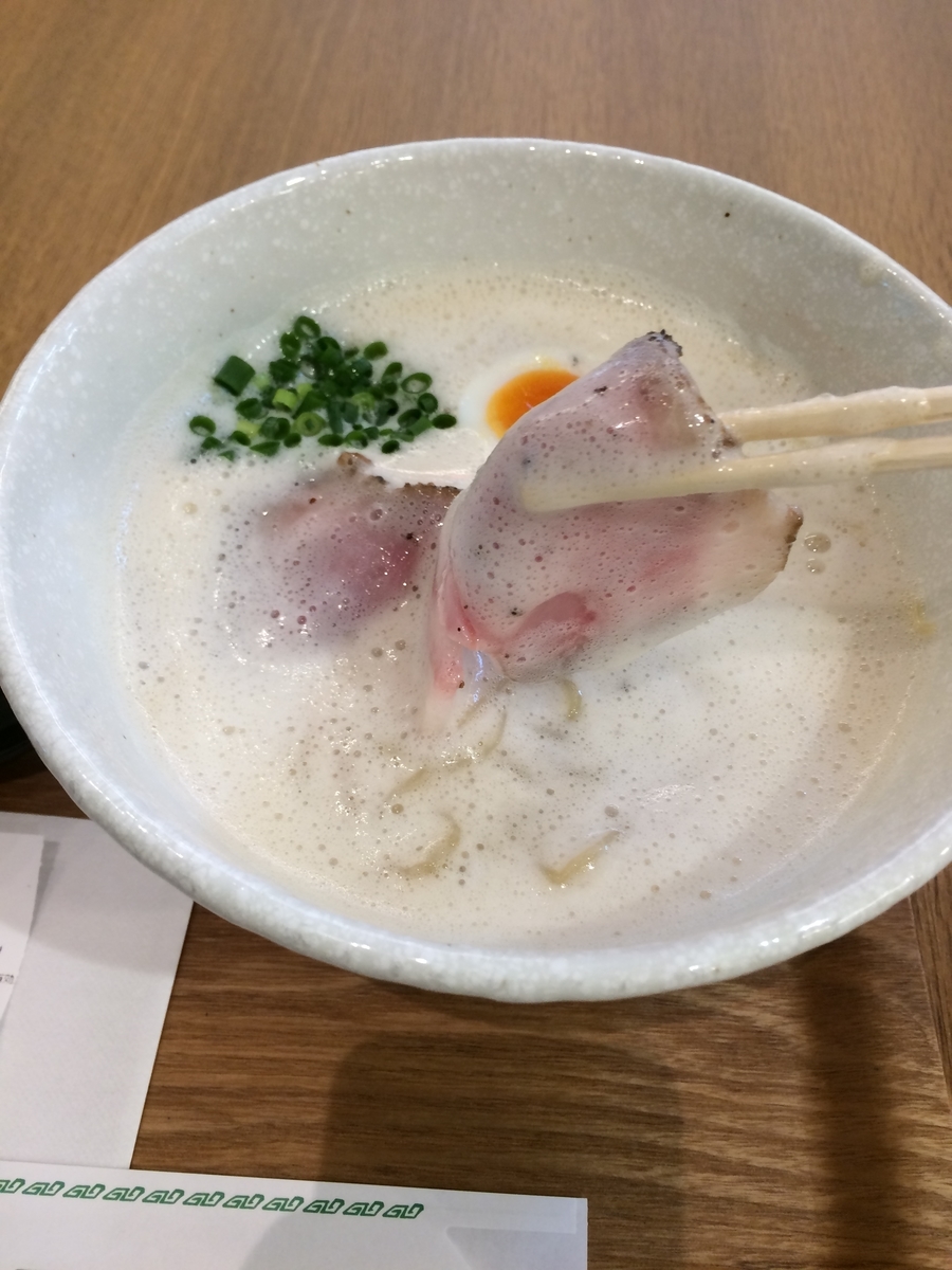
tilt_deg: -58.0
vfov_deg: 61.7
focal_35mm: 29
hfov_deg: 48.2
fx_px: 1063
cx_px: 476
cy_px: 635
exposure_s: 1/30
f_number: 2.2
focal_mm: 4.15
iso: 64
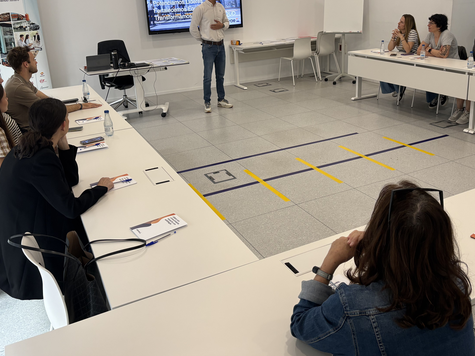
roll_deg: +3.3
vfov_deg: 41.4
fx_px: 467
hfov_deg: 53.9
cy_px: 128
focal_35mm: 34
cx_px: 257
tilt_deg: -15.8
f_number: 1.6
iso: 125
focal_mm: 5.96
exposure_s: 1/100
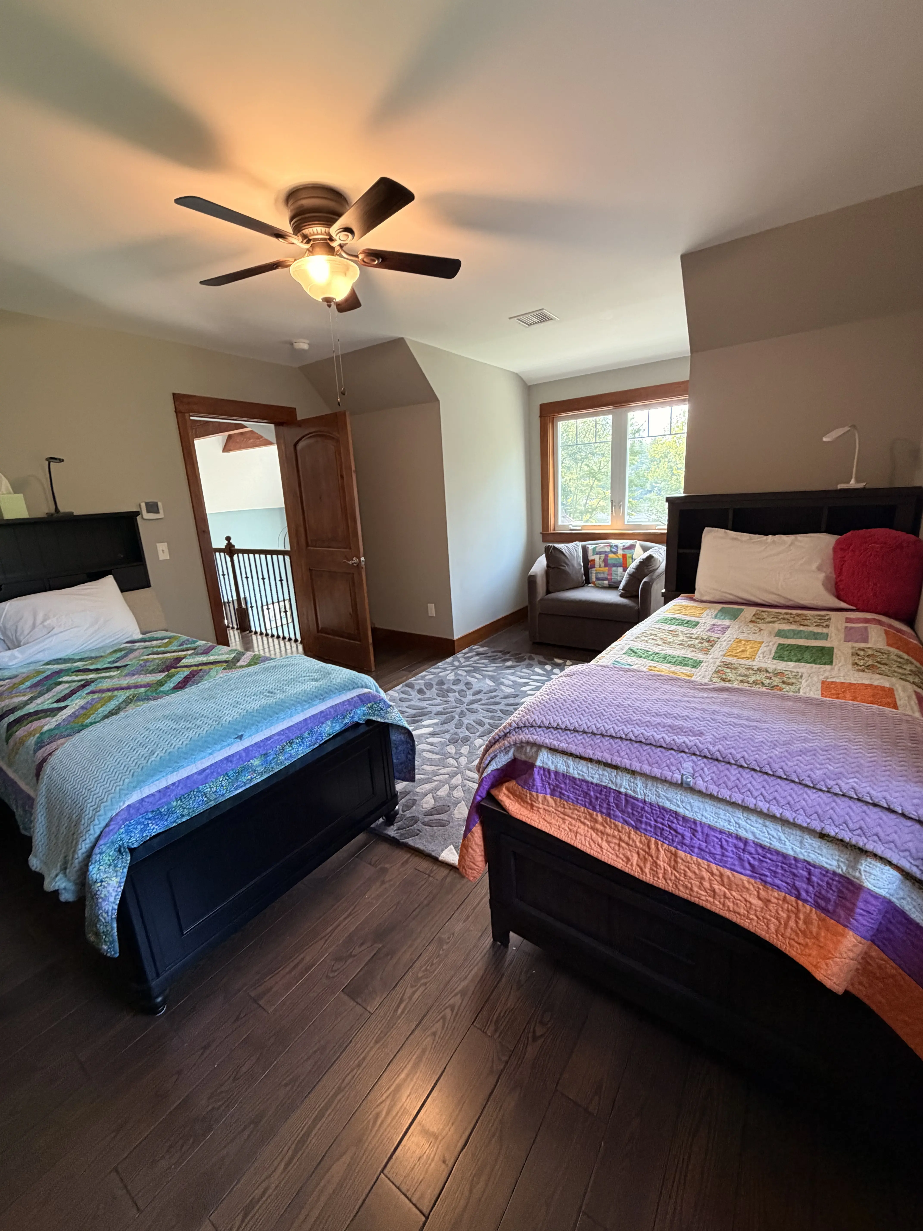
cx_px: 462
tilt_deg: -14.1
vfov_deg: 102.1
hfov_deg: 85.7
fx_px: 498
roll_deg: +3.6
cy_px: 616
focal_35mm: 14
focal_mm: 2.22
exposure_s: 1/60
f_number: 2.2
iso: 320
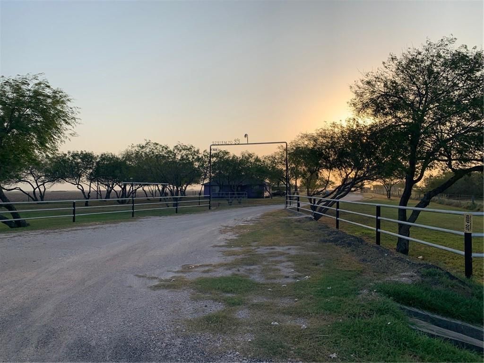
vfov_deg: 53.1
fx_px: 364
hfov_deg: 67.3
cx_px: 242
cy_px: 182
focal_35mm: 26
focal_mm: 4.25
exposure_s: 1/2160
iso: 25
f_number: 1.8
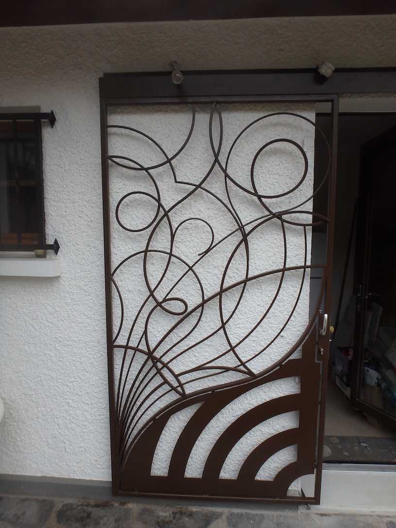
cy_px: 264
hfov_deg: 63.4
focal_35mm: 21
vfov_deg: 79.0
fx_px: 320
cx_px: 198
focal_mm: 3.7
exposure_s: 1/160
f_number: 3.5
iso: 125
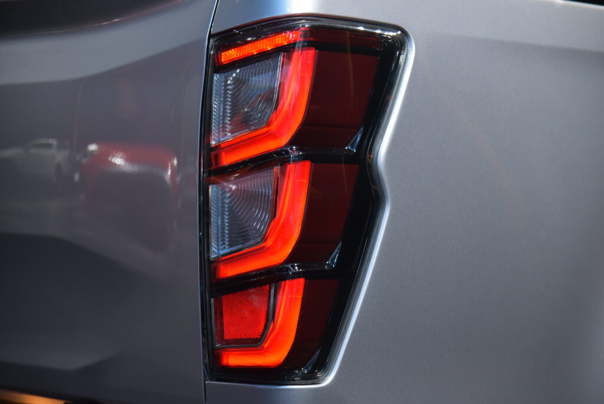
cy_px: 202
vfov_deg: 13.1
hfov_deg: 19.4
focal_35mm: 105
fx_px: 1763
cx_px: 302
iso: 1250
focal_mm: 105
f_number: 4
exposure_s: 1/160
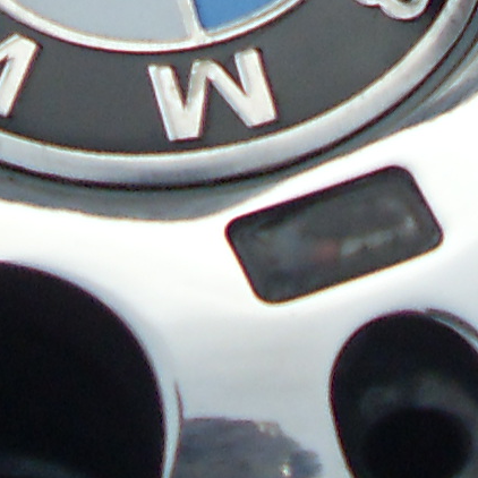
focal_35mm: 253
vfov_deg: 6.6
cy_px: -580
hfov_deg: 6.9
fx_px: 3953
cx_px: 587
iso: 80
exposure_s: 1/350
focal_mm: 6.3
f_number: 7
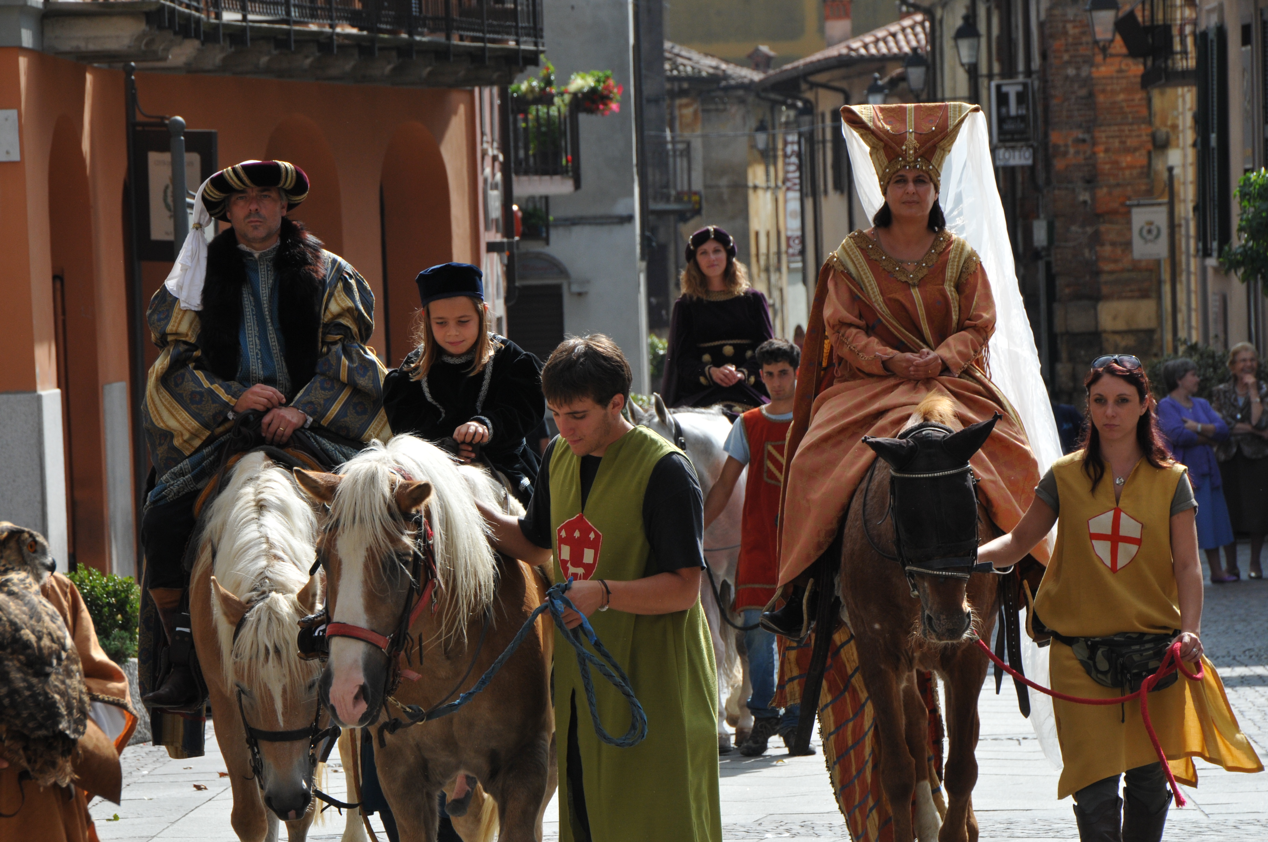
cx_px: 634
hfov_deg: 9.8
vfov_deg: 6.5
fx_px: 7388
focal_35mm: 210
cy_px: 421
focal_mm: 140
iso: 400
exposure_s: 1/500
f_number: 10
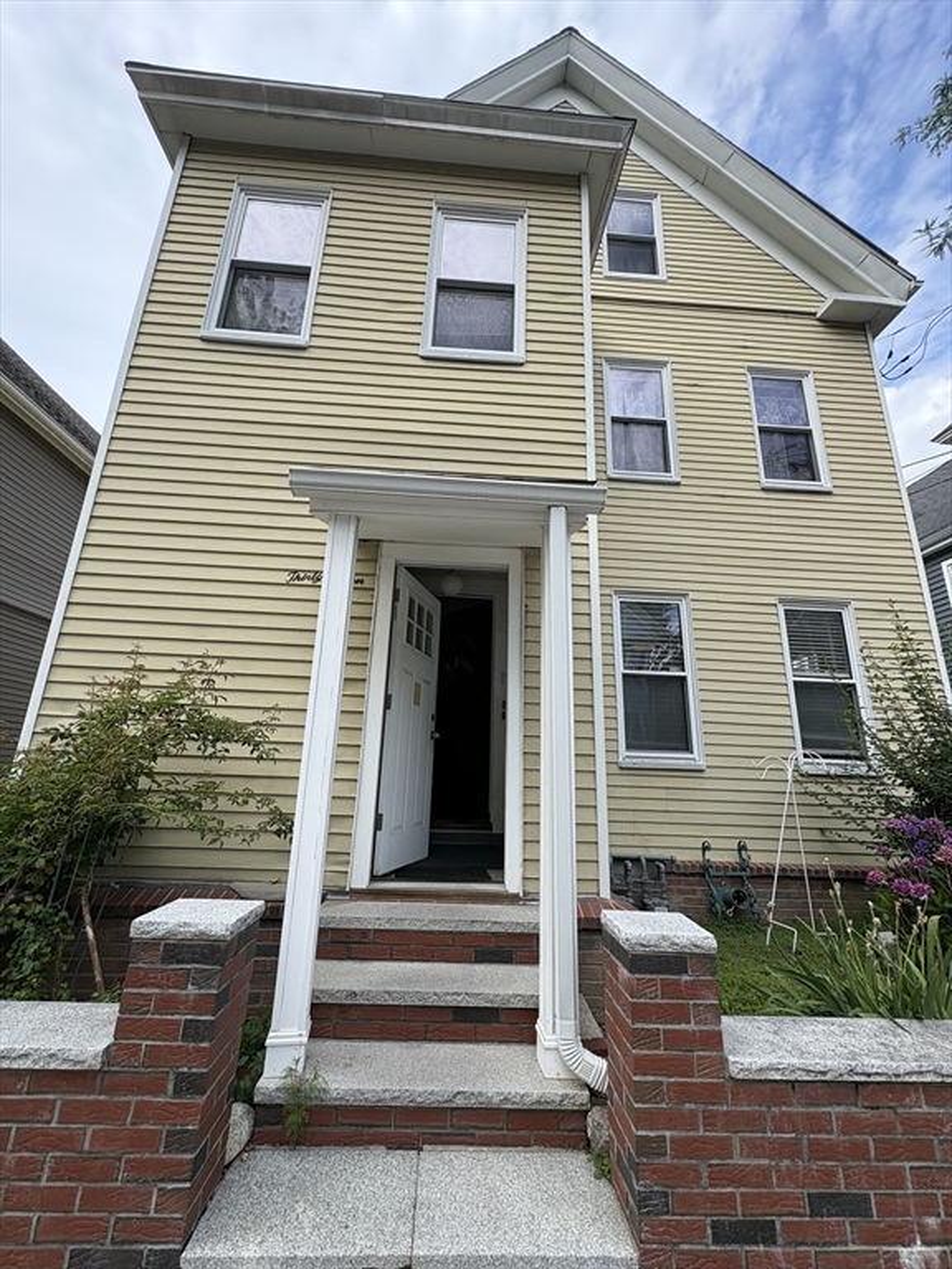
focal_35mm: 14
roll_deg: -2.3
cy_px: 634
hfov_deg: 85.7
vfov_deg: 102.1
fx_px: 513
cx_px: 476
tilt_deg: +16.6
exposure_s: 1/591
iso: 40
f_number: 2.2
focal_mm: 2.22
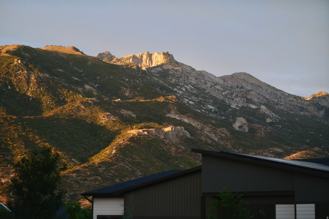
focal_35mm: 84
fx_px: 768
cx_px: 164
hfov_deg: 24.2
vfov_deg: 16.3
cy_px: 110
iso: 320
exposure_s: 1/1400
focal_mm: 56
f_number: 1.4
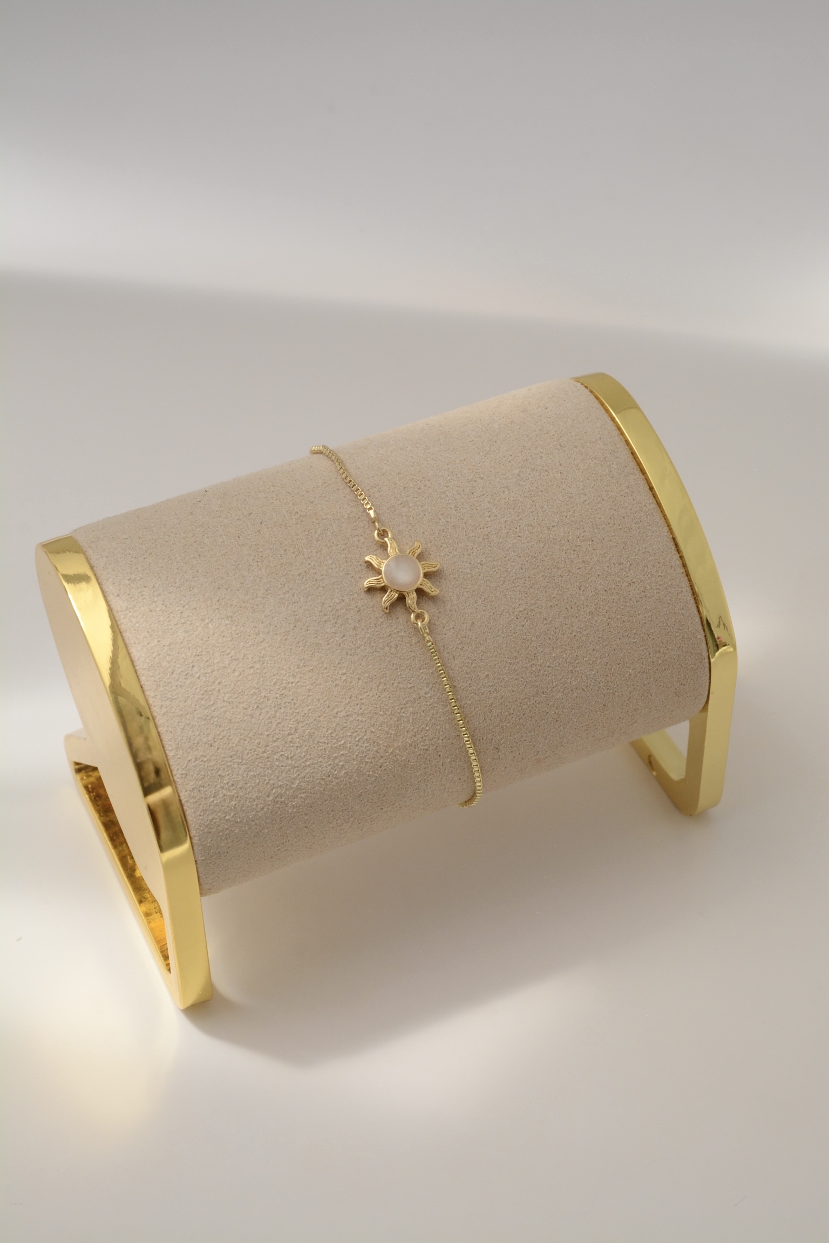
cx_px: 414
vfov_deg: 29.9
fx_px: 2331
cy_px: 622
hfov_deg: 20.2
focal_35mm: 68
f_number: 14
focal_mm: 45
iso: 500
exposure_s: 1/800
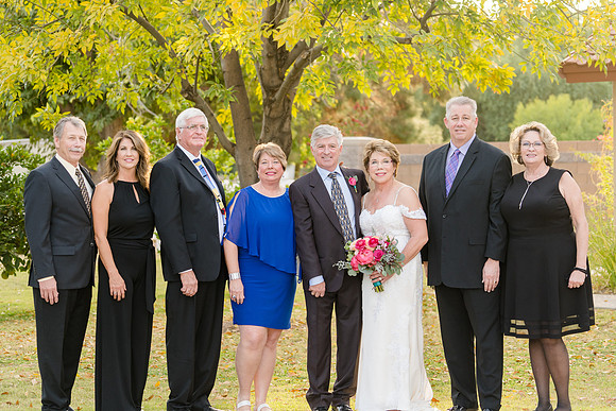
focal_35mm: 99
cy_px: 206
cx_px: 308
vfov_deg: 13.8
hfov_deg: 20.6
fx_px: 1694
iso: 640
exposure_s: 1/320
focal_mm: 99
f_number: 4
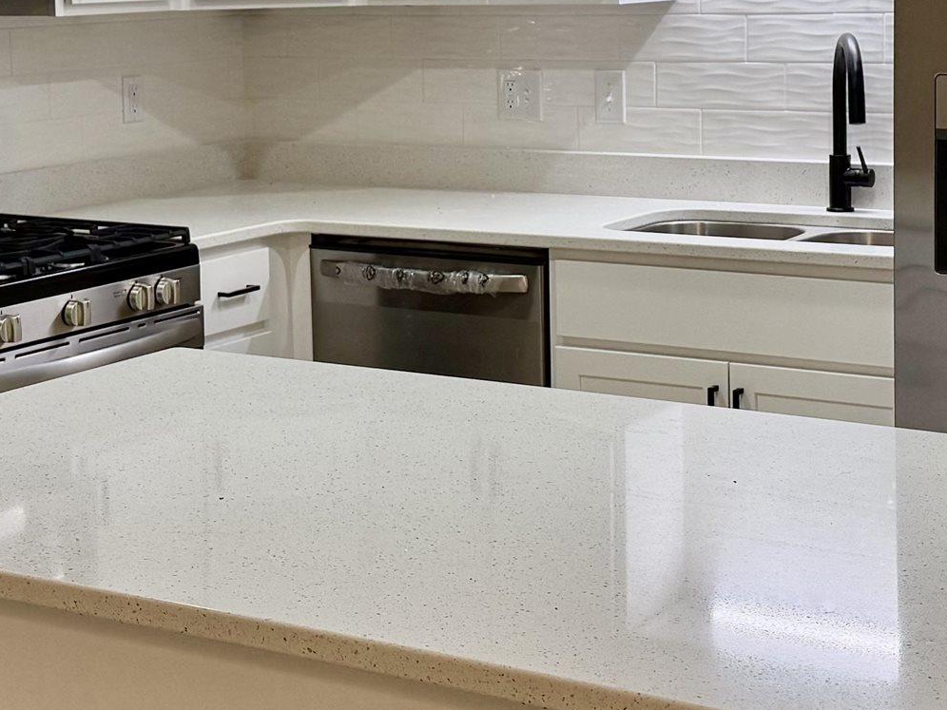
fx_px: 2024
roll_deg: +1.5
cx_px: 526
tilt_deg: -5.4
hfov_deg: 26.3
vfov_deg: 19.7
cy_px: 129
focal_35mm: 74
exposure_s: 1/173
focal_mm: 6.76
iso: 200
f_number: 1.78
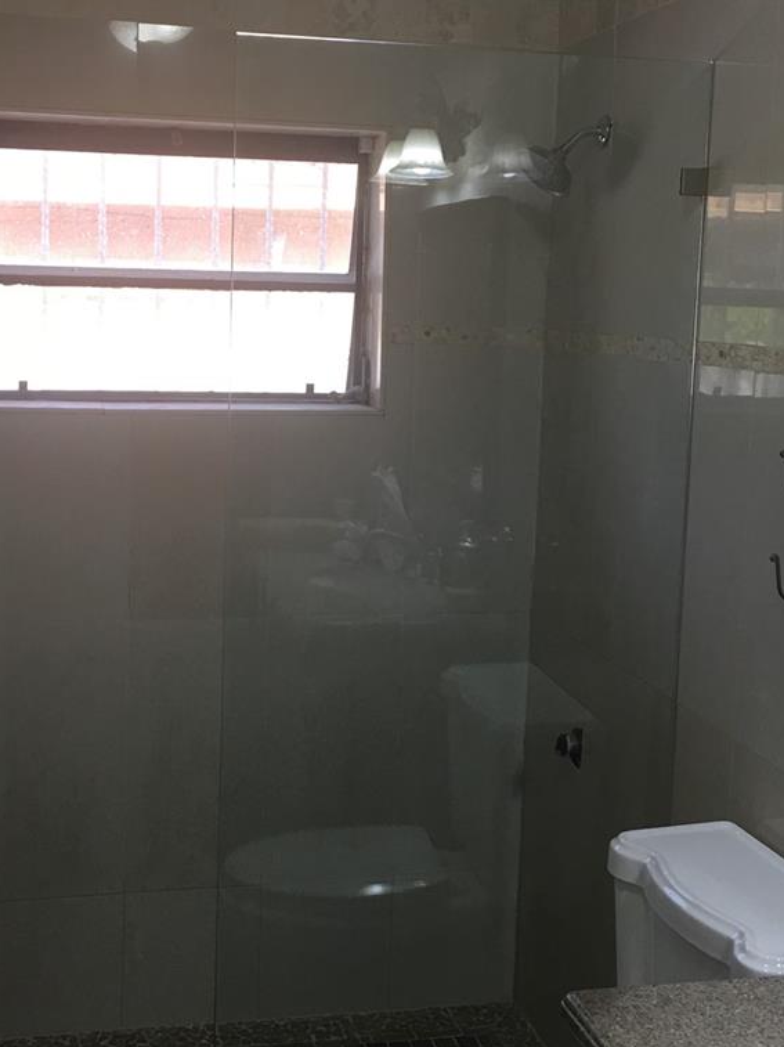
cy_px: 443
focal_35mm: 46
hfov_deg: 31.4
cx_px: 307
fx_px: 1390
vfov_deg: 41.1
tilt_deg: -5.1
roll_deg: -2.0
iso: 25
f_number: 2.2
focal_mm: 4.15
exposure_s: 1/15
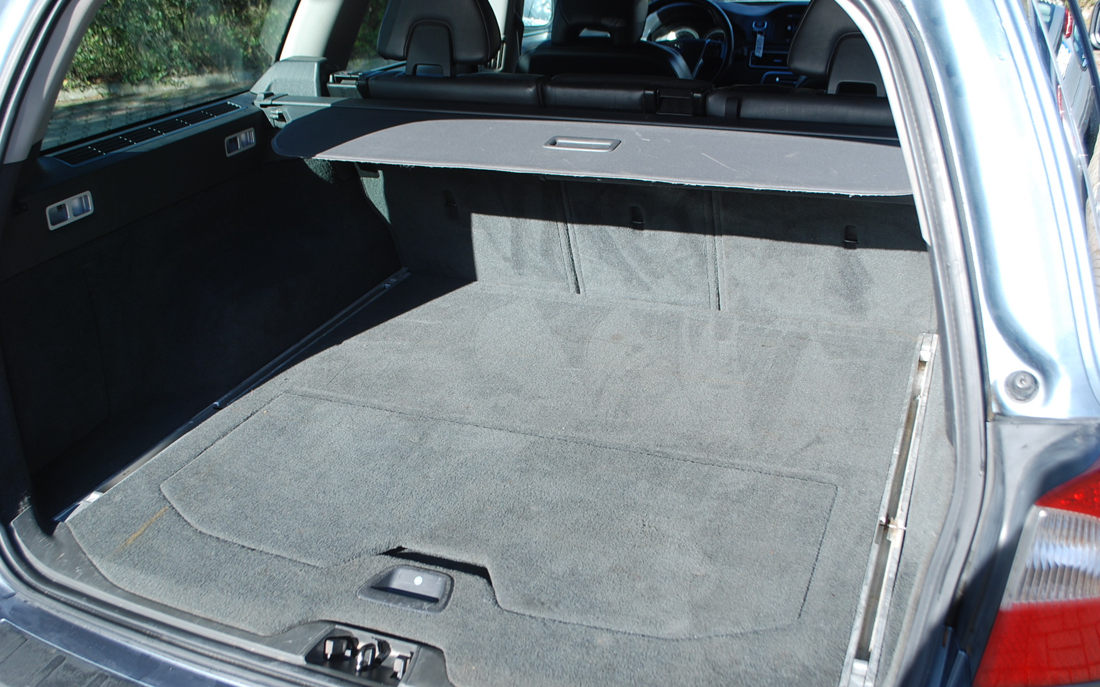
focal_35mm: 37
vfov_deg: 34.4
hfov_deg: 52.8
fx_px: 1109
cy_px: 355
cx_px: 548
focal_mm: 24
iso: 140
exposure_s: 1/125
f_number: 5.6
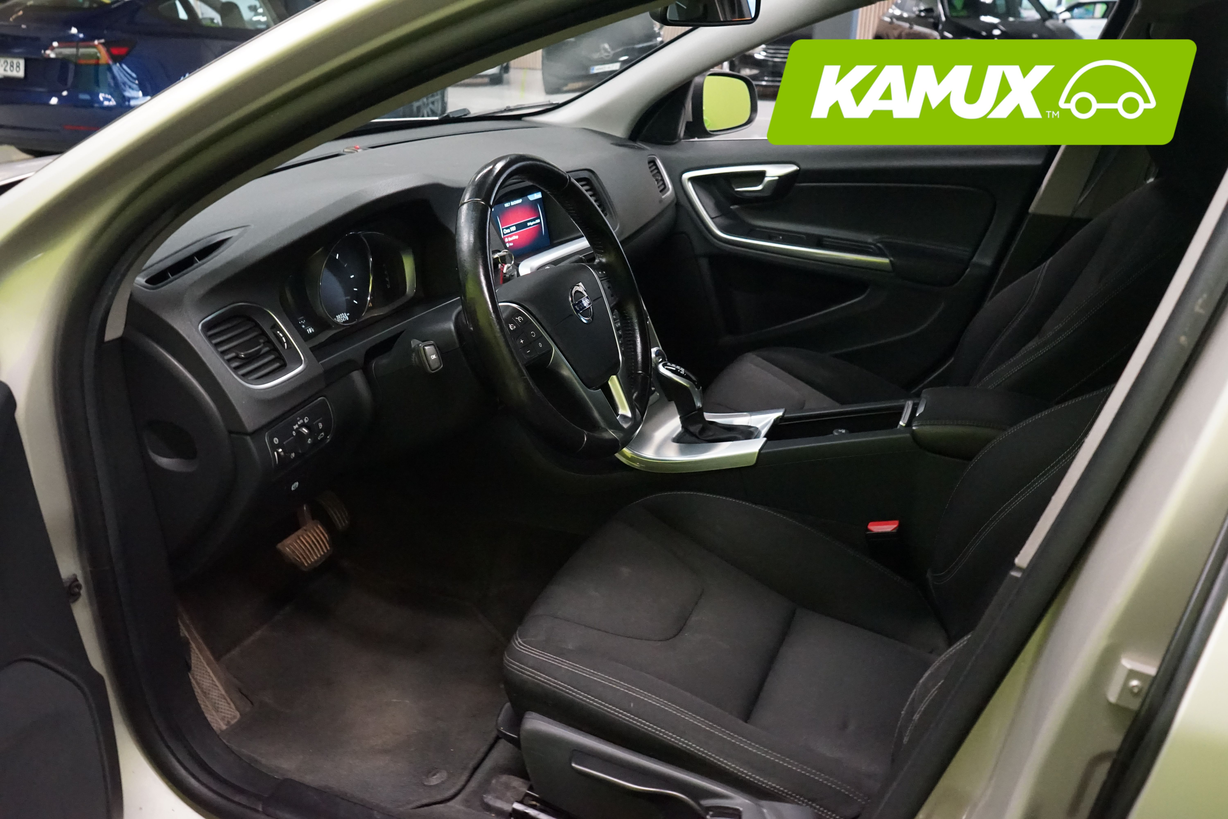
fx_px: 955
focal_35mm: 28
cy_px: 410
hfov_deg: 65.5
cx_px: 614
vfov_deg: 46.4
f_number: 7.1
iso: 8000
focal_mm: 28
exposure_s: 1/30
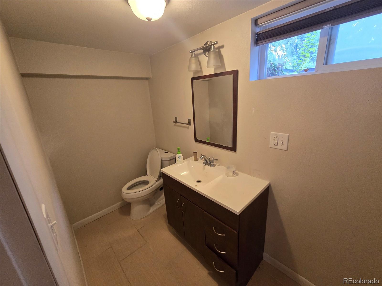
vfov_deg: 89.9
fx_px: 143
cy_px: 143
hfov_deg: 106.2
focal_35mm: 13
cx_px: 191
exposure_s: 1/60
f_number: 2.2
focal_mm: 2.2
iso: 500
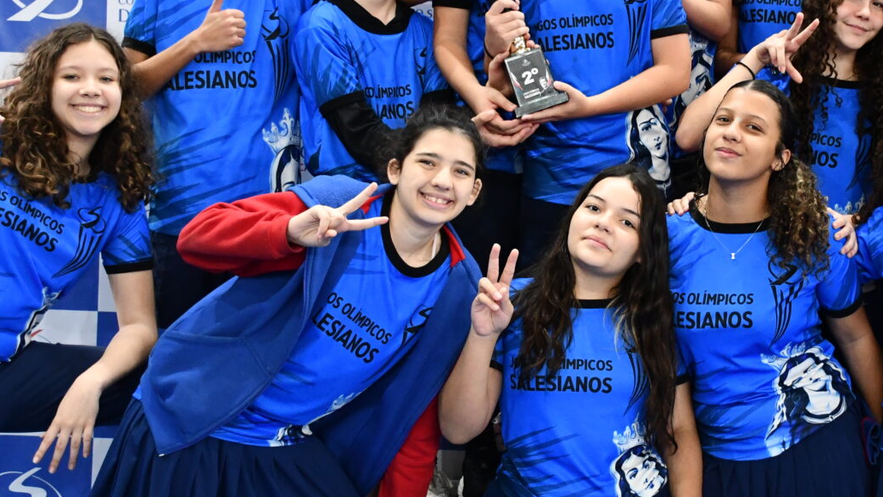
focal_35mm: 76
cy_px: 209
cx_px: 613
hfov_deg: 27.6
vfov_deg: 15.9
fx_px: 1780
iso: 2800
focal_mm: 26
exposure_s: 1/125
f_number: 3.8
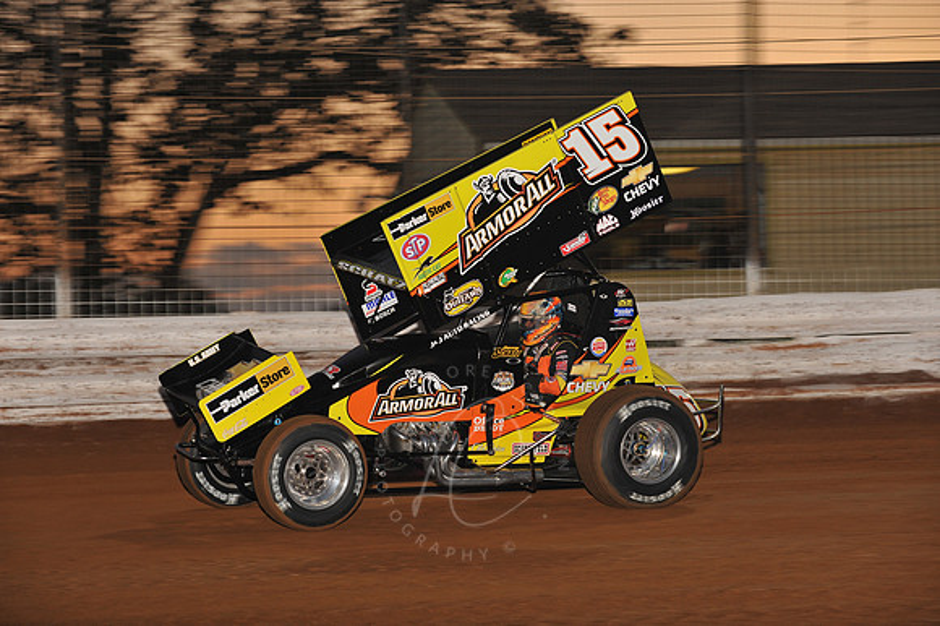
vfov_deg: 11.4
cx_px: 470
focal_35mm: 120
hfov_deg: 17.1
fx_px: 3131
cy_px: 313
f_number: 6.3
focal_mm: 120
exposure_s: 1/320
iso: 640
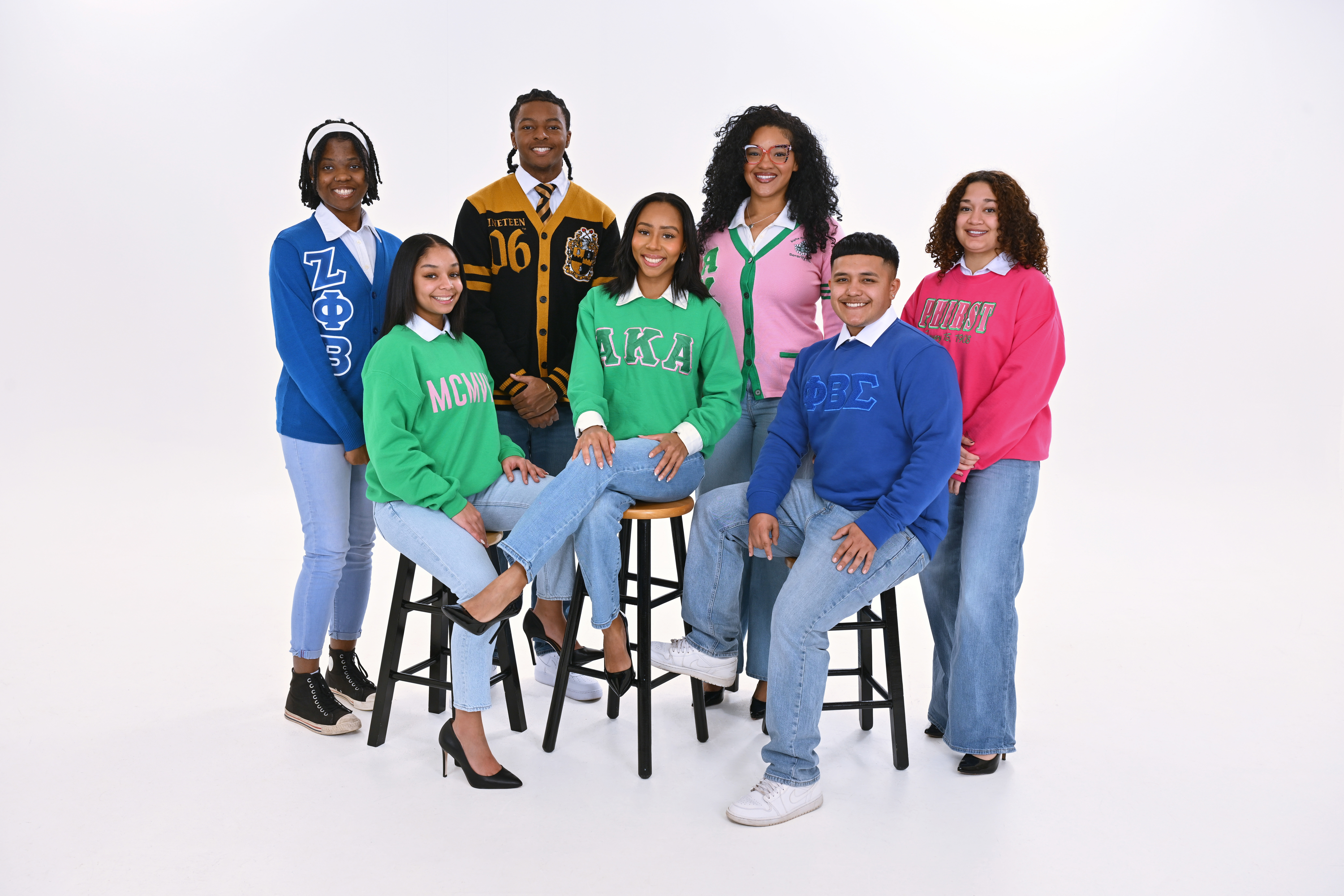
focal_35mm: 35
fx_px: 1307
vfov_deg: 37.9
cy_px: 448
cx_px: 672
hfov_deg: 54.4
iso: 160
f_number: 7.1
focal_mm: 35
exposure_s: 1/160
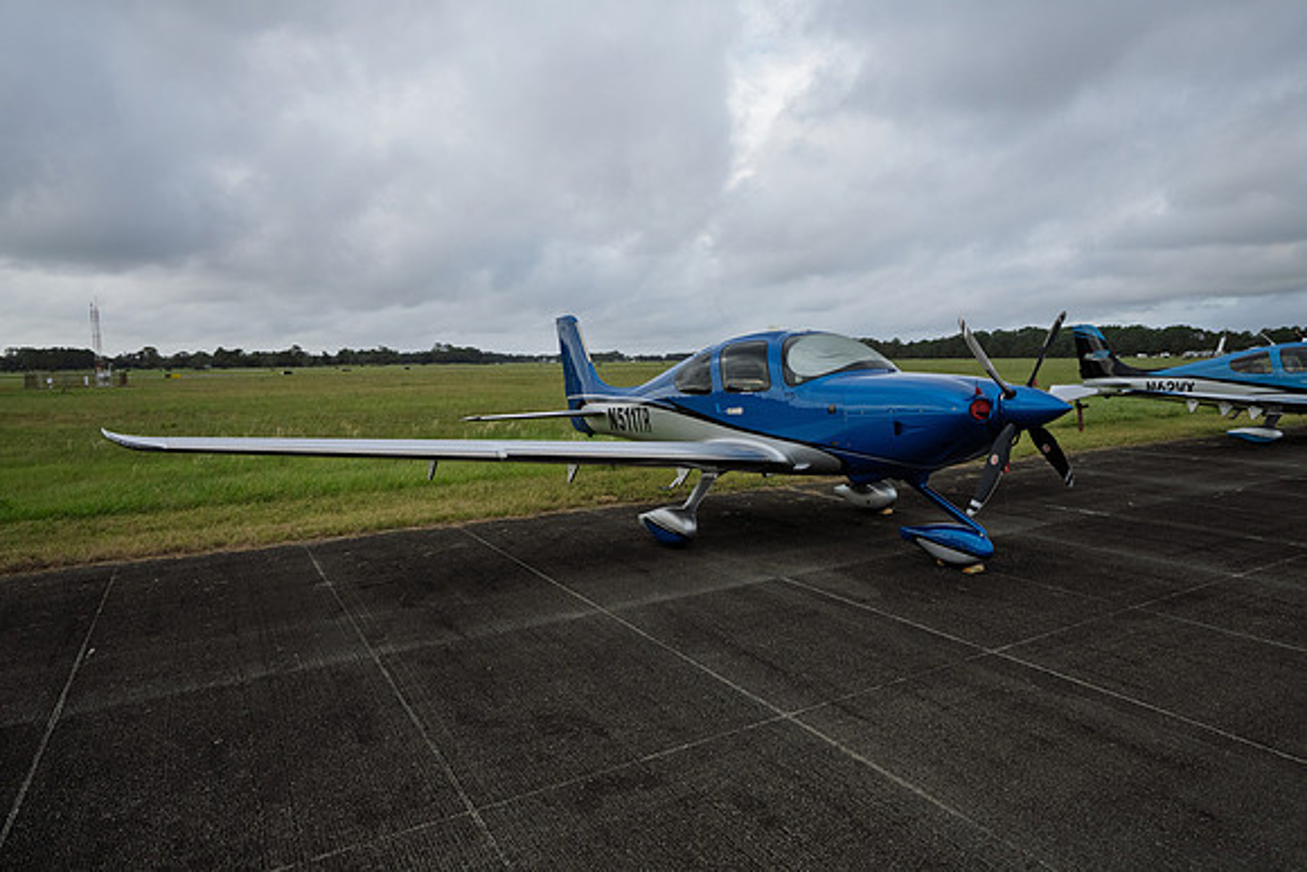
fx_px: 763
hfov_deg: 81.2
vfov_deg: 59.5
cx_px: 654
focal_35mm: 21
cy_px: 436
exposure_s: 1/500
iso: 2500
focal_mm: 21
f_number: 9
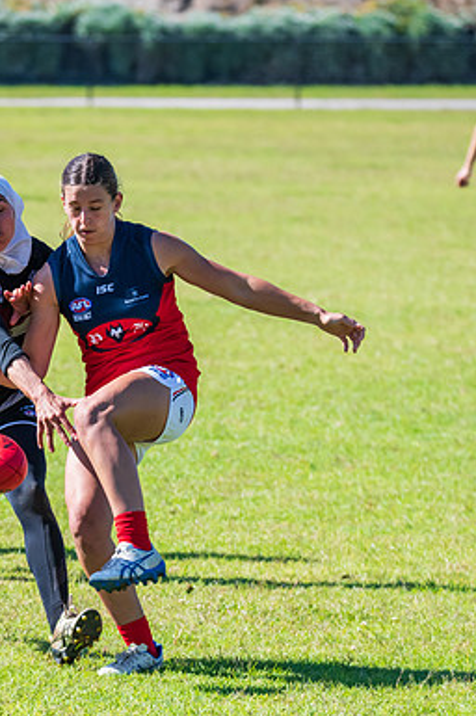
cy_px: 436
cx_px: 5
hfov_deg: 2.7
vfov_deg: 4.1
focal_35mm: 509
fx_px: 10113
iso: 800
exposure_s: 1/2000
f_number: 7.1
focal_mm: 250
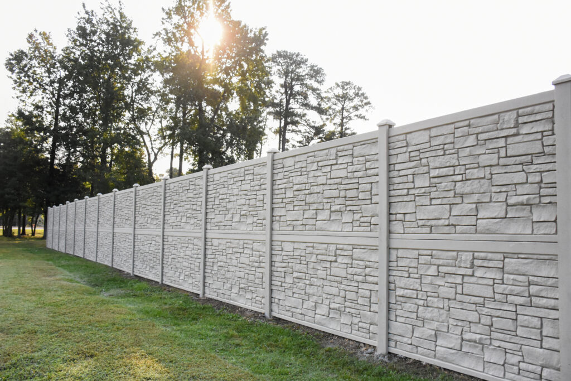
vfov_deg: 43.6
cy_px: 190
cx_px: 286
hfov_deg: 61.9
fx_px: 476
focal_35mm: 30
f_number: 3.5
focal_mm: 20
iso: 3200
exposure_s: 1/8000
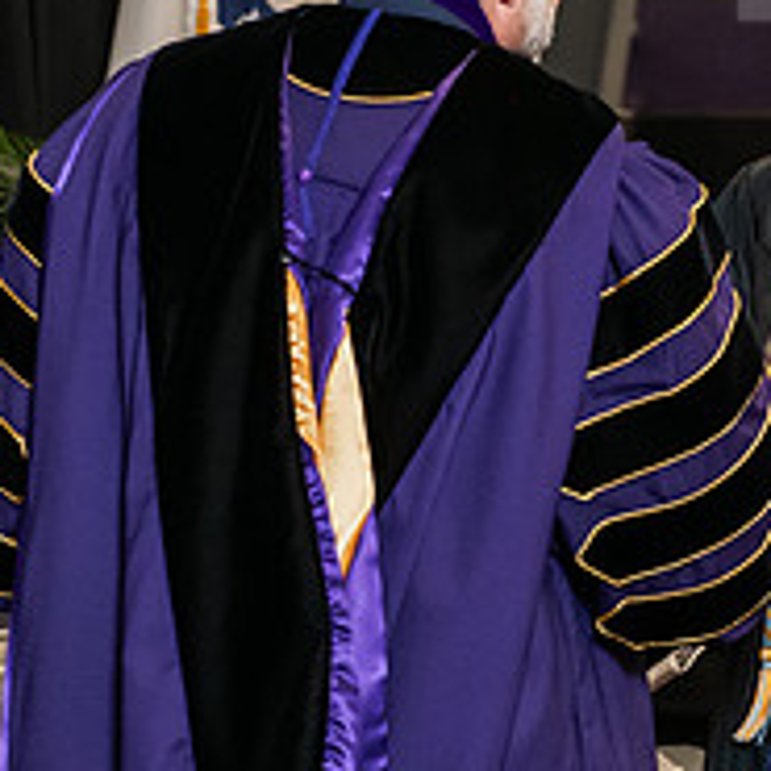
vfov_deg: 9.3
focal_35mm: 187
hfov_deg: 9.3
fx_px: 4712
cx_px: 613
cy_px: 177
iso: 2500
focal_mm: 70
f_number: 5
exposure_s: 1/200
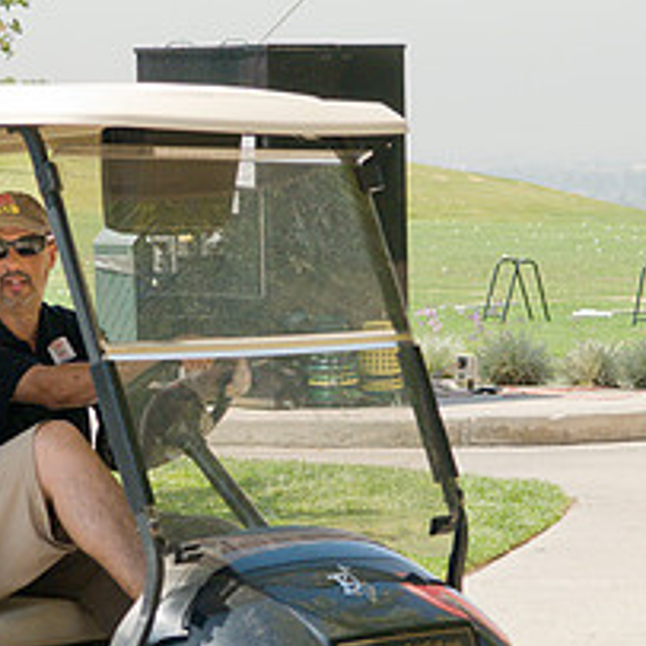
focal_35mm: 200
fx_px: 4223
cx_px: 321
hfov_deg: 8.7
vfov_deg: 8.7
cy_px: 403
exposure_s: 1/640
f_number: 6.3
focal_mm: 55
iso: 400
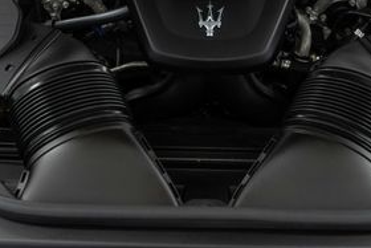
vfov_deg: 20.6
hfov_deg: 31.4
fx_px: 660
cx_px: 211
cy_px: 5
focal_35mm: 64
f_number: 3.2
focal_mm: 28
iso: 640
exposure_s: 1/50
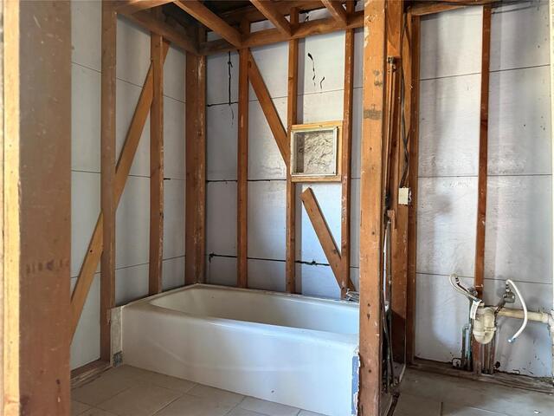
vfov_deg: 56.8
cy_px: 208
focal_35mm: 24
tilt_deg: -0.5
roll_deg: -0.4
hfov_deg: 71.6
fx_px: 384
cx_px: 277
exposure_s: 1/51
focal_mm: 6.76
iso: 800
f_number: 1.78
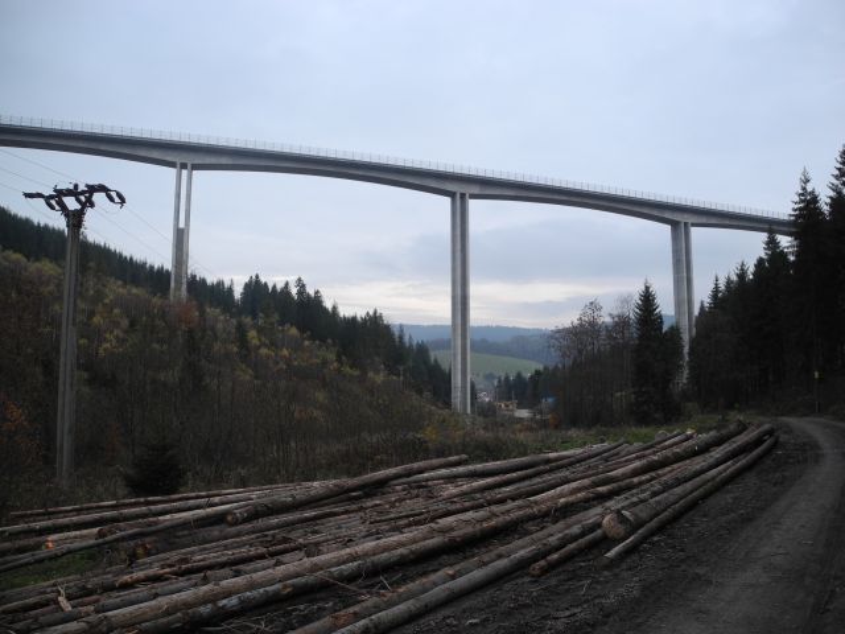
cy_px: 317
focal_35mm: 28
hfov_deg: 63.4
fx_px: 683
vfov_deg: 49.7
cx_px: 422
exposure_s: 1/62.6
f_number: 2.8
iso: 100
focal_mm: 6
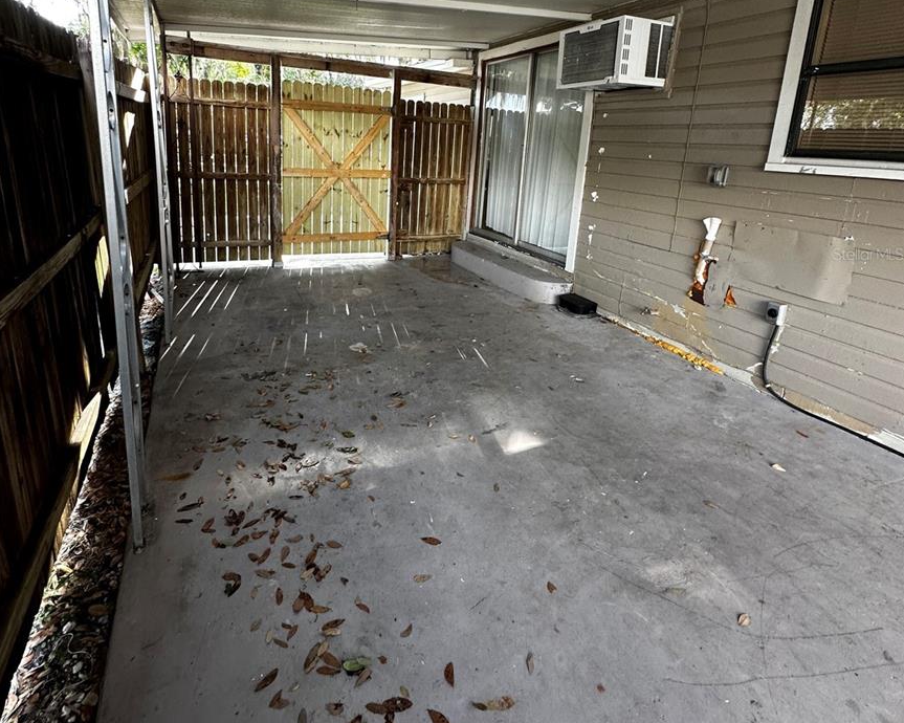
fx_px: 508
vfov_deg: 69.2
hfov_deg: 83.3
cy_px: 254
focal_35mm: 19
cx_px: 436
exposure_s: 1/99
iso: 80
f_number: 2.2
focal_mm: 2.22
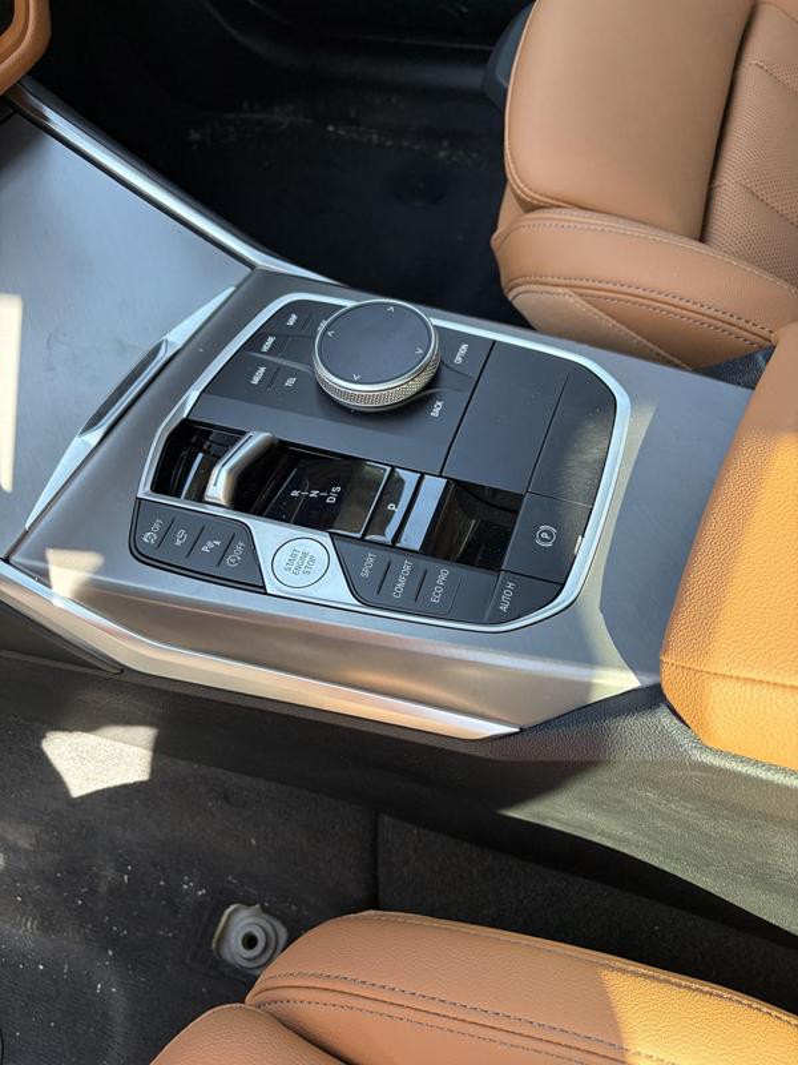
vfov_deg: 67.3
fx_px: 799
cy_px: 532
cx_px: 399
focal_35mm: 26
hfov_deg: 53.1
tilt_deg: -59.7
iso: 125
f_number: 1.6
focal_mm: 5.96
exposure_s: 1/151
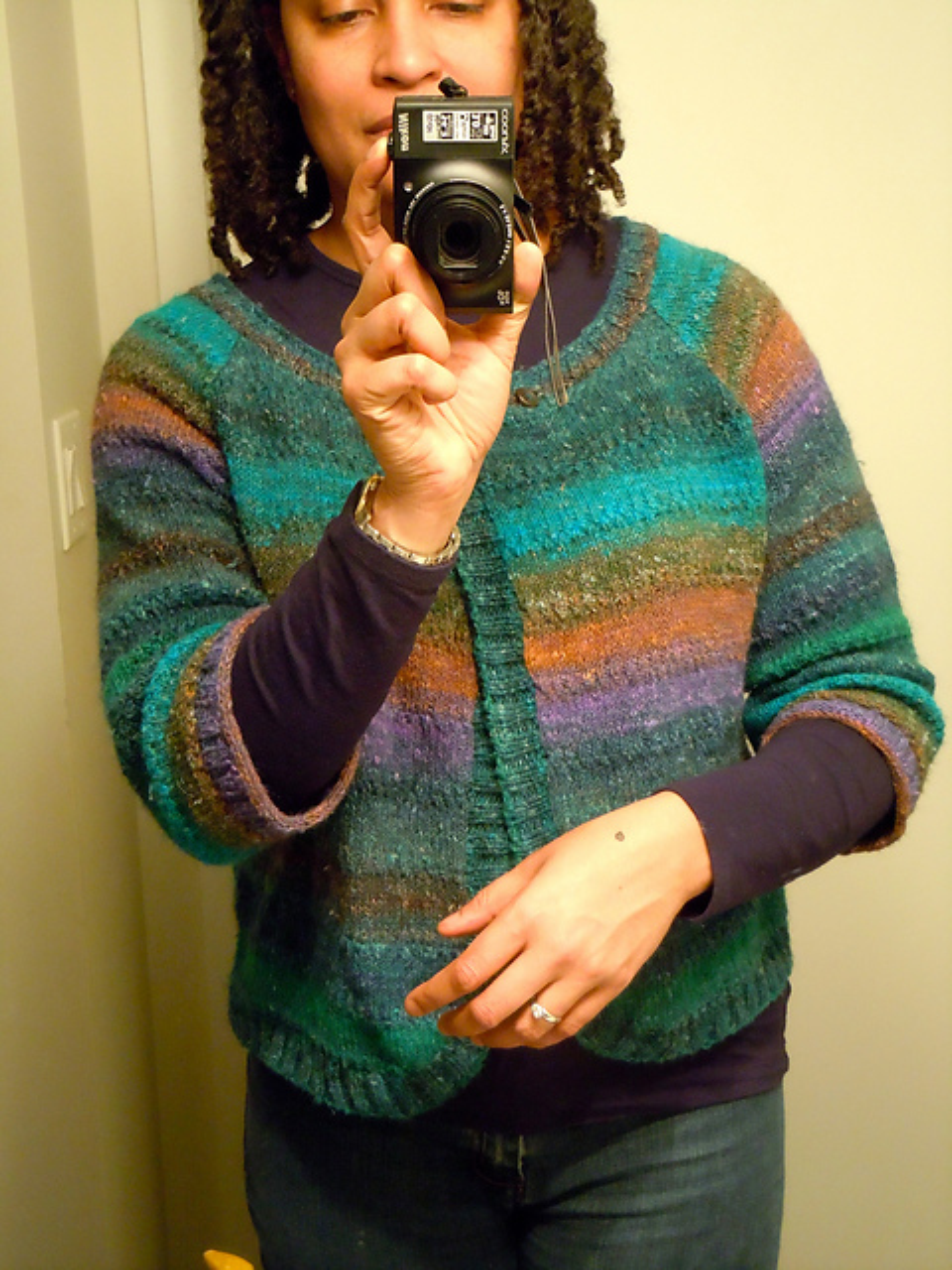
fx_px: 2163
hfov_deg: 24.8
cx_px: 476
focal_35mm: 59
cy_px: 635
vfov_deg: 32.7
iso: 800
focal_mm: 10.6
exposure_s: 1/15
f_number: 4
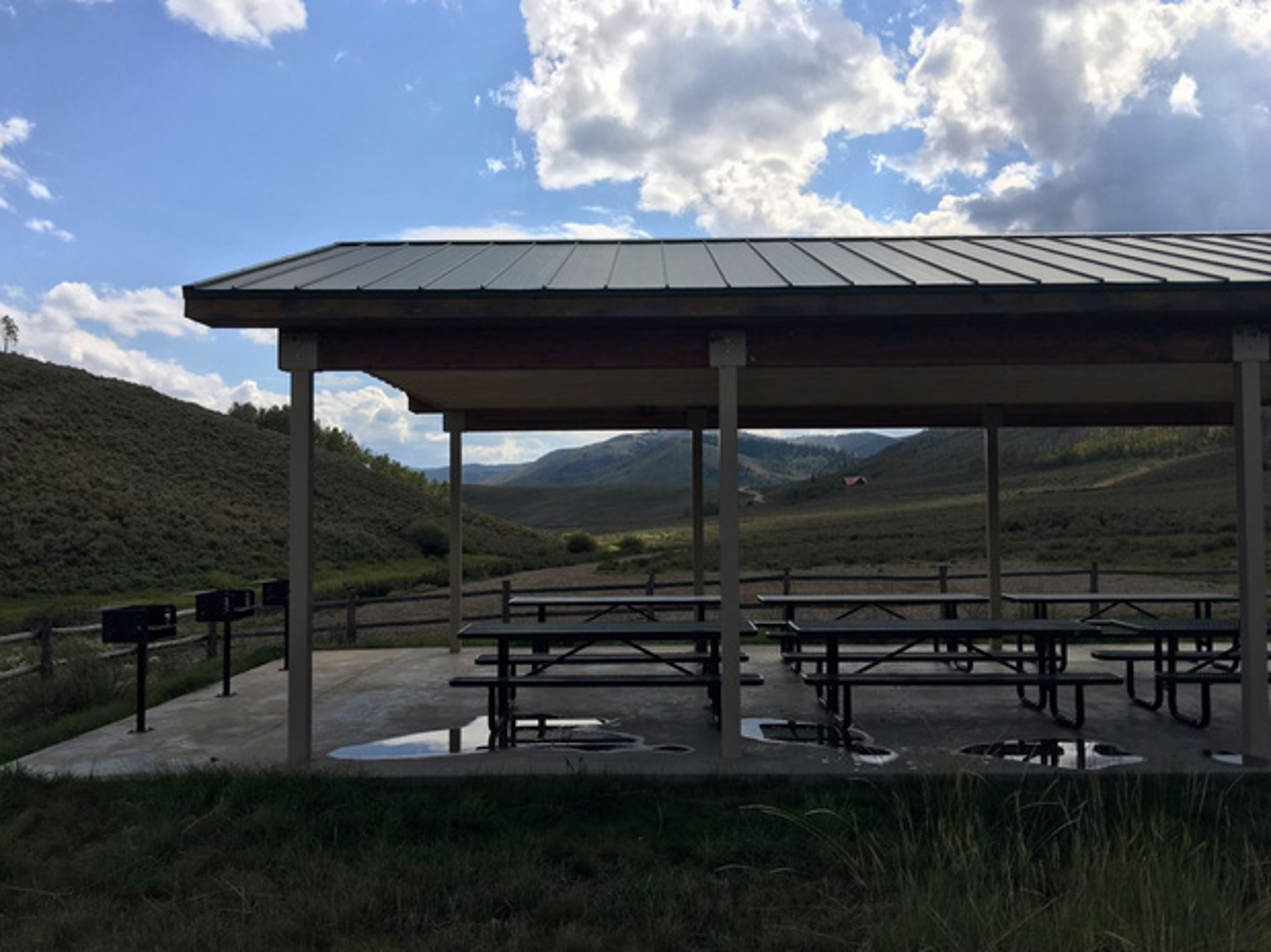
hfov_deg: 60.0
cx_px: 639
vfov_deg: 46.8
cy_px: 476
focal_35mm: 30
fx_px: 1101
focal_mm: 4.15
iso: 25
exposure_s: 1/2079
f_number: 2.2
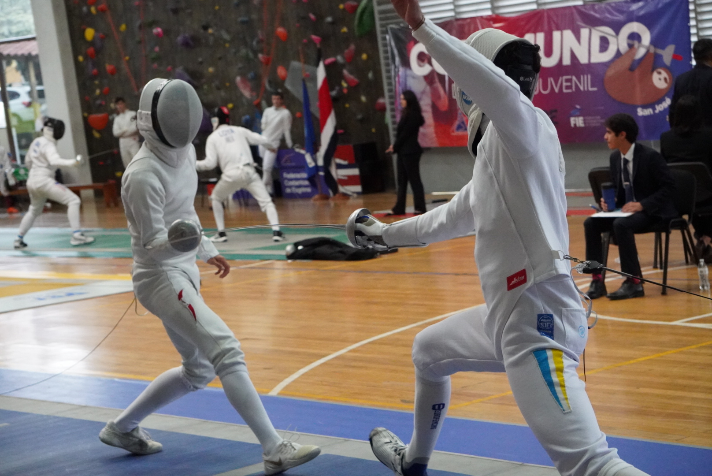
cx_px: 356
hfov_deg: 24.6
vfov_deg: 16.6
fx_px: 1633
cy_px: 238
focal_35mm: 82
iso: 8000
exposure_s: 1/400
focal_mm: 55
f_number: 5.6
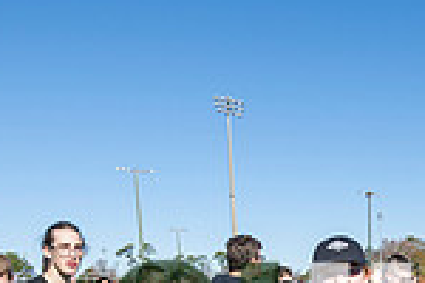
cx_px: 326
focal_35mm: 54
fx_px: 637
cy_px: 395
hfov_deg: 35.9
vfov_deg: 21.8
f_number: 5
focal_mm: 14
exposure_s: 1/2000
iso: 320
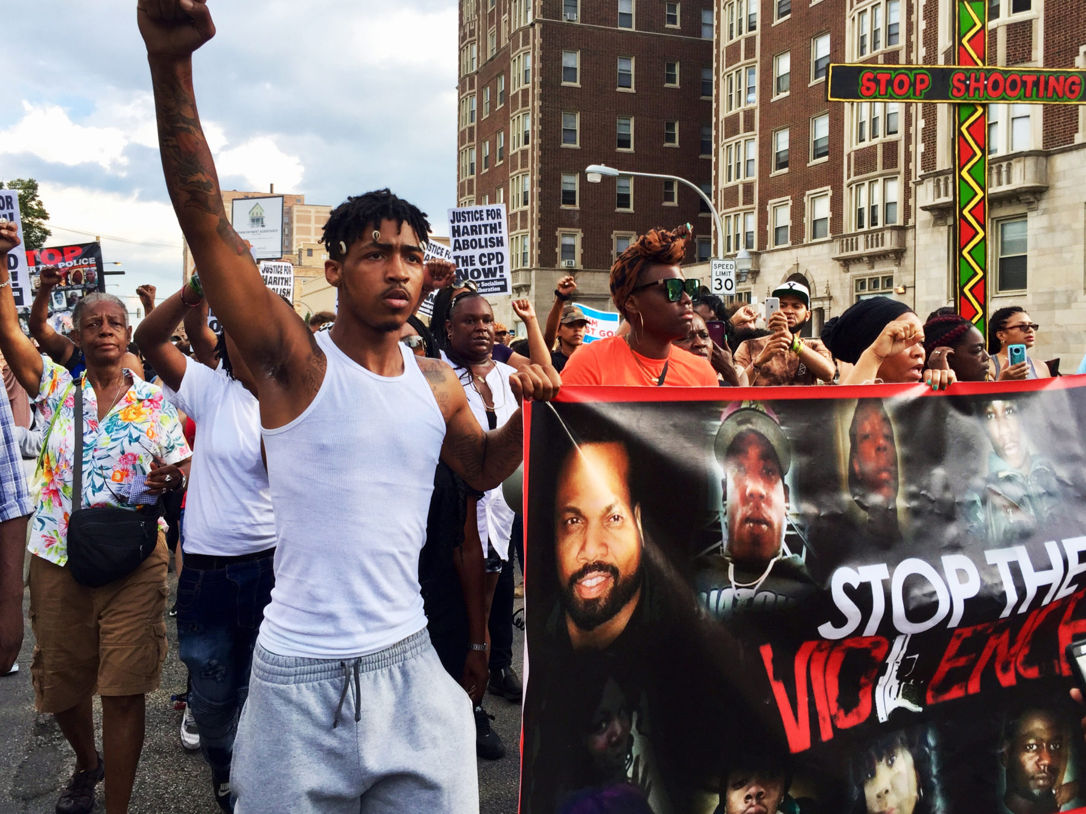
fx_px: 1035
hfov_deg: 55.4
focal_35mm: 33
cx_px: 541
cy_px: 355
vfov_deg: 42.9
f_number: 2.2
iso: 32
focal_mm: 4.15
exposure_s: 1/599
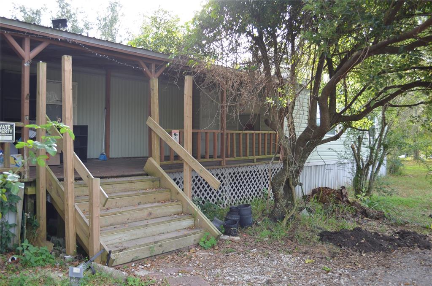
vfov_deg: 36.7
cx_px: 216
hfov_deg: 53.2
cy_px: 143
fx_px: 431
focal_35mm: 36
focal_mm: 24
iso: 100
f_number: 4
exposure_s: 1/60
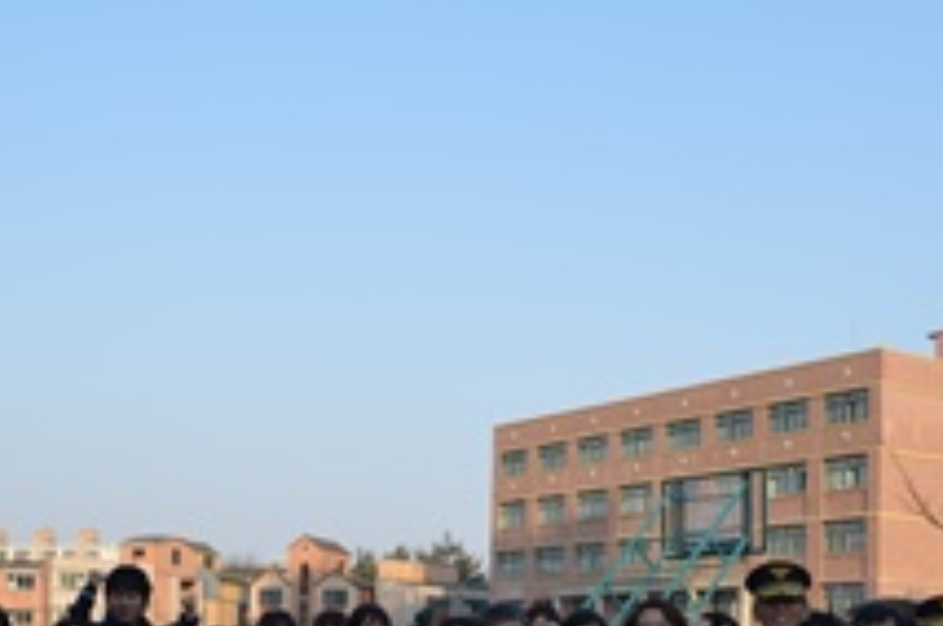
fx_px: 1648
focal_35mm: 63
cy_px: 639
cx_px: 538
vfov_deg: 20.7
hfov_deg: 31.9
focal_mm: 20
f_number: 6.3
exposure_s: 1/160
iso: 100
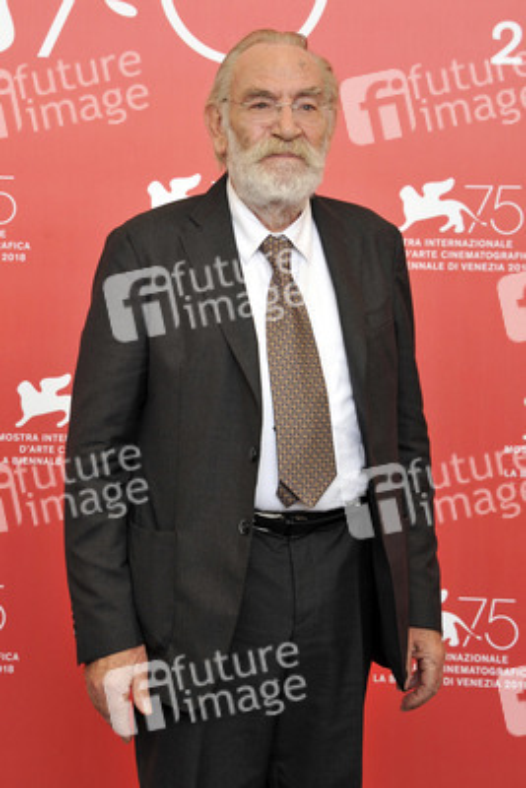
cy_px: 394
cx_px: 263
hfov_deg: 16.1
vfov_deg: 23.9
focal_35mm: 85
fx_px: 1861
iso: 1000
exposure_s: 1/320
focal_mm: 85
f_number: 8
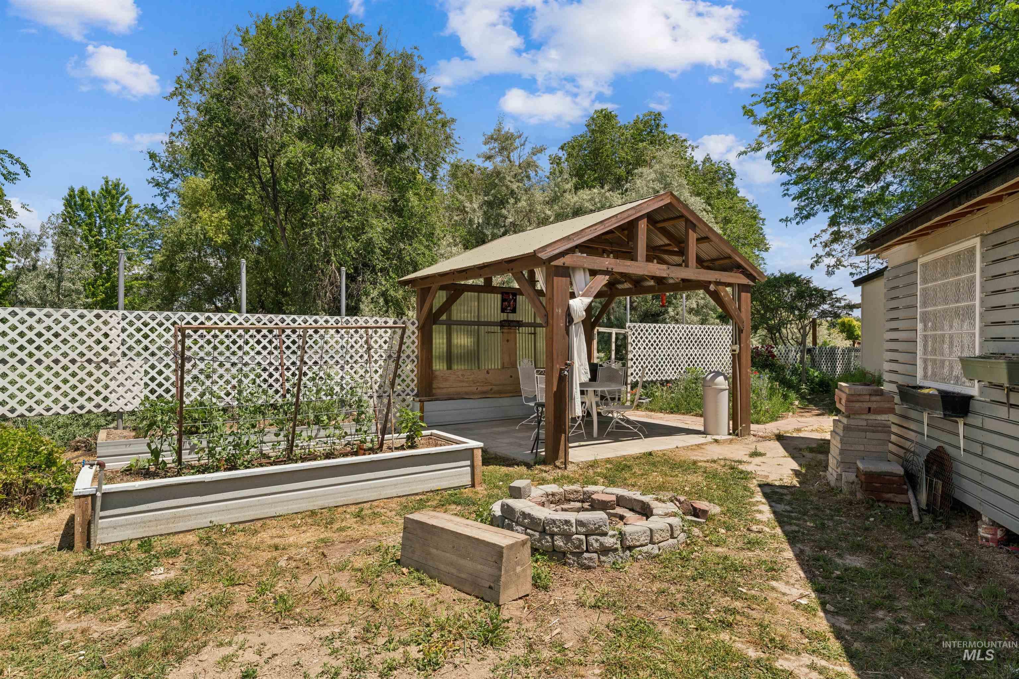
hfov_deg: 85.1
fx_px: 555
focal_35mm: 20
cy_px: 340
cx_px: 510
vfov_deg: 63.0
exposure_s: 1/400
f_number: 13
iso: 400
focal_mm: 19.6
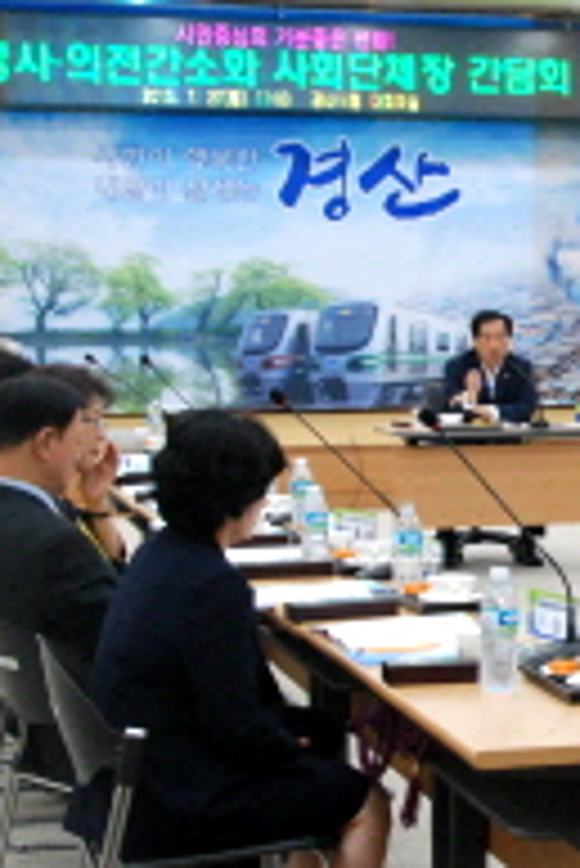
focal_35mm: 101
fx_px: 2436
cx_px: 845
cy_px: 438
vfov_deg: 20.2
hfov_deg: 12.9
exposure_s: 1/125
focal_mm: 26
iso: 1250
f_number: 5.6
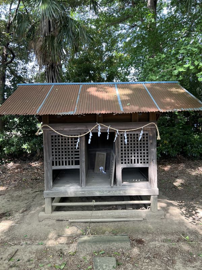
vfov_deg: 67.3
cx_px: 101
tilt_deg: -0.5
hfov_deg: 53.1
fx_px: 202
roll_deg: -0.2
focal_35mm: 26
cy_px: 135
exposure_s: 1/121
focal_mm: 5.7
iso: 40
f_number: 1.5
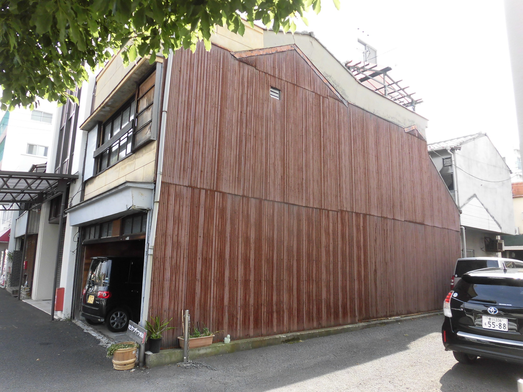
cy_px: 196
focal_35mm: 24
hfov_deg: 71.6
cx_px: 262
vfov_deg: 56.8
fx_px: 363
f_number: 3.1
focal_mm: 4.3
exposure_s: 1/320
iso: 100
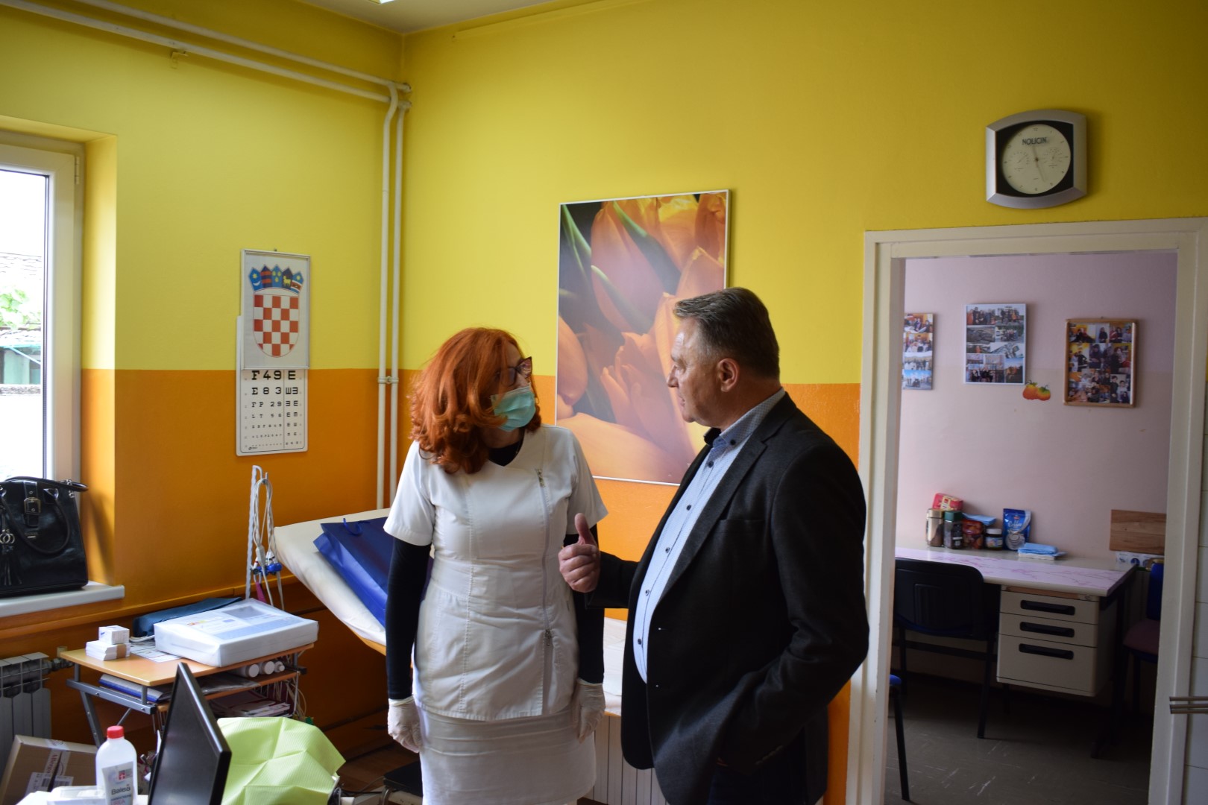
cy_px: 402
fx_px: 1107
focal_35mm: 33
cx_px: 604
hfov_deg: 57.2
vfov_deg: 40.0
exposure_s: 1/60
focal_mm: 22
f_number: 4
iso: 560
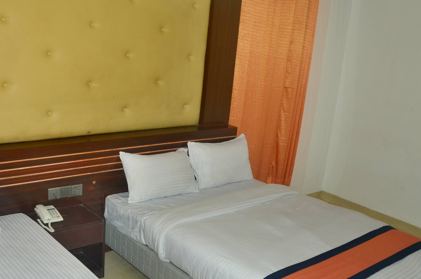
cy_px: 167
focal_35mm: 38
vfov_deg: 34.8
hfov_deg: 50.7
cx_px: 185
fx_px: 443
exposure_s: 1/125
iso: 200
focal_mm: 18
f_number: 8
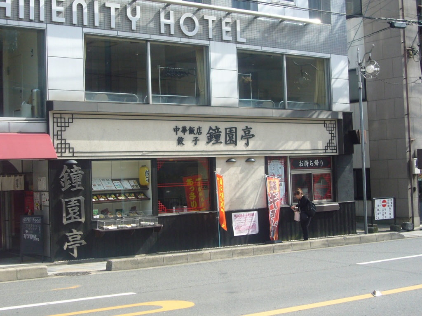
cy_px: 158
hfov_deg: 33.2
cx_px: 211
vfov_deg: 25.2
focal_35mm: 58
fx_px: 707
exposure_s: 1/400
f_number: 3.3
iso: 80
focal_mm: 6.9
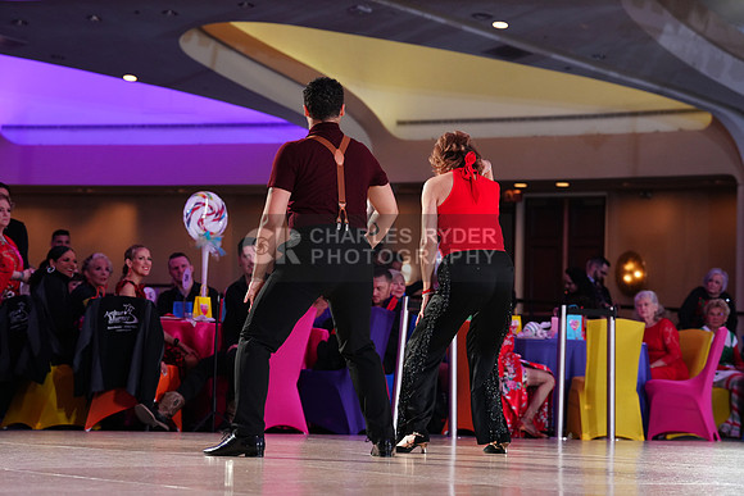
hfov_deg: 19.3
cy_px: 248
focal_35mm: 106
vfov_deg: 12.9
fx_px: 2191
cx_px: 372
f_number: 4.5
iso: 2000
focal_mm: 106
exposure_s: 1/200
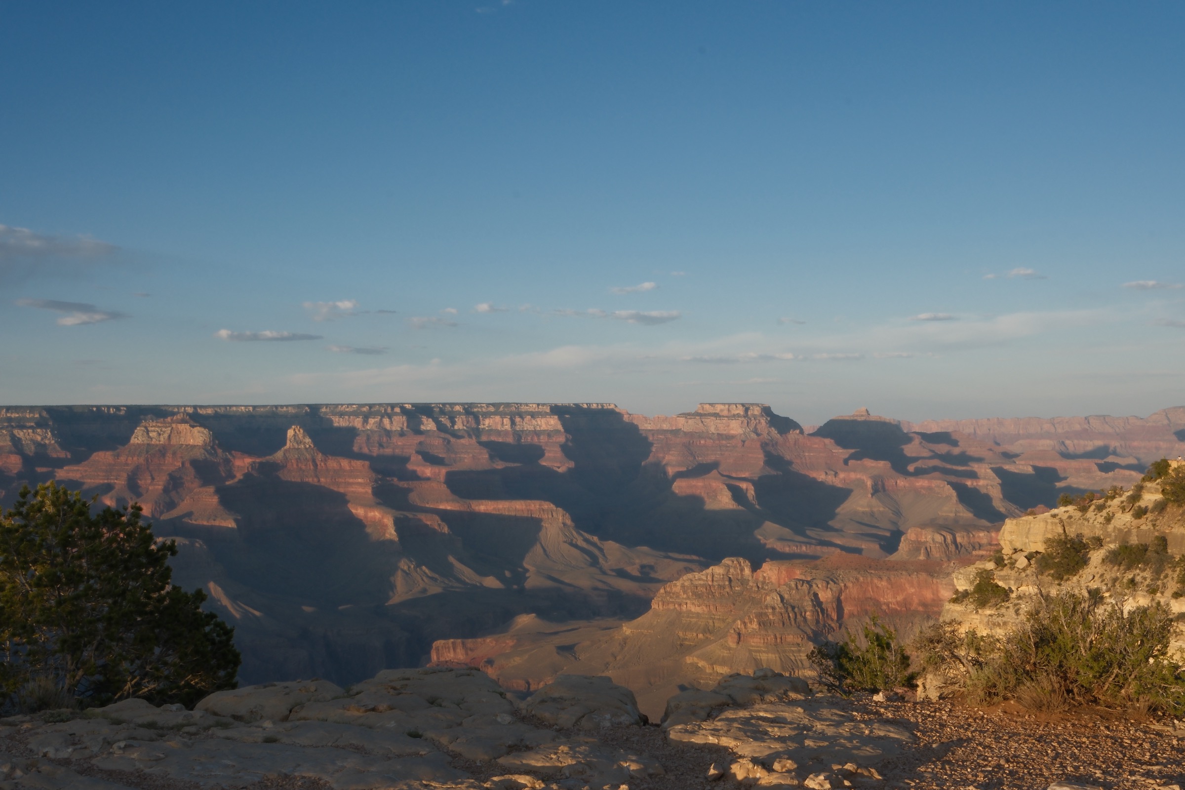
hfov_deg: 49.6
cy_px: 395
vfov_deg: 34.2
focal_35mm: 39
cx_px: 592
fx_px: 1284
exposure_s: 1/40
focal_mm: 26
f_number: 22
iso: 250
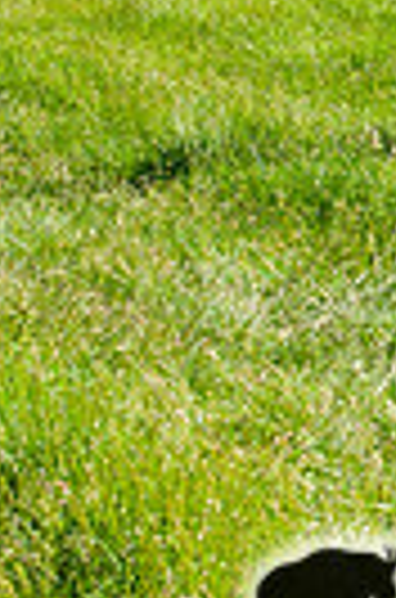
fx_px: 2869
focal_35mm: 173
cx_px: 601
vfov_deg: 11.8
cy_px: 36
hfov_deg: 7.7
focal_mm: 34
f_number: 8
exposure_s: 1/400
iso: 200
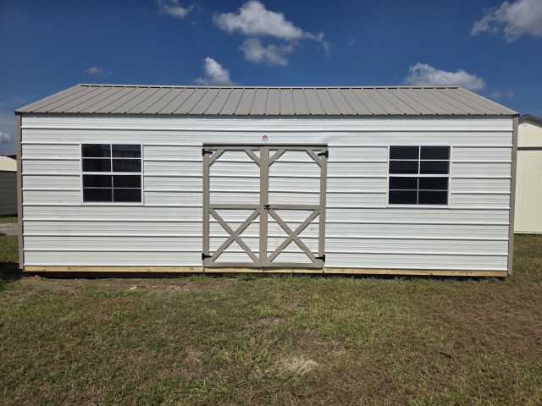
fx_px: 360
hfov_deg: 73.9
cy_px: 203
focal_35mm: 23
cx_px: 271
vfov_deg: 58.9
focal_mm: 6.3
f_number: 1.7
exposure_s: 1/7944
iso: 40
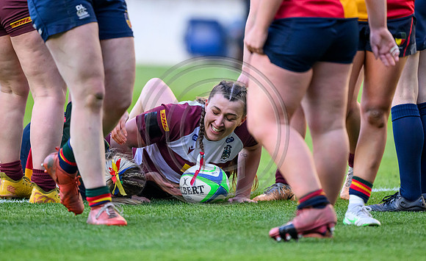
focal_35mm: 733
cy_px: 182
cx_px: 217
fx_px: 8462
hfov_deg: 2.9
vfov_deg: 1.8
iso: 4000
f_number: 4
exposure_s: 1/2000
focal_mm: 560
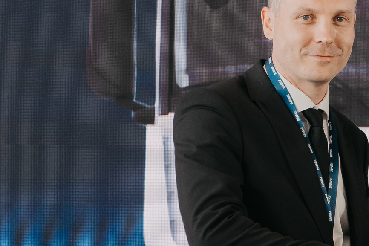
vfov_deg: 6.6
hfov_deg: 9.7
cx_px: 488
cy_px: 177
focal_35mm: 207
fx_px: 2121
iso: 500
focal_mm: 70
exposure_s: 1/125
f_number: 4.5
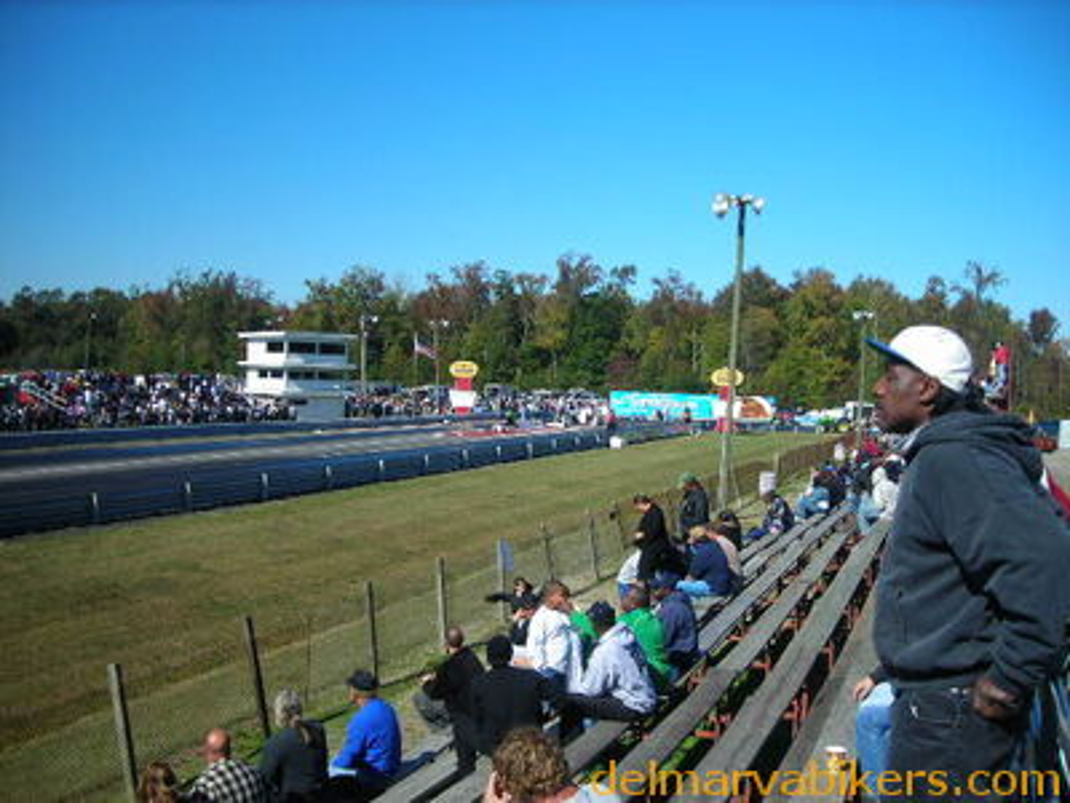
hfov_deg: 49.0
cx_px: 535
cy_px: 402
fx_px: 1175
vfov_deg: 37.7
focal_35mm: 38
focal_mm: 6.3
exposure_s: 1/157
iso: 50
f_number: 6.4
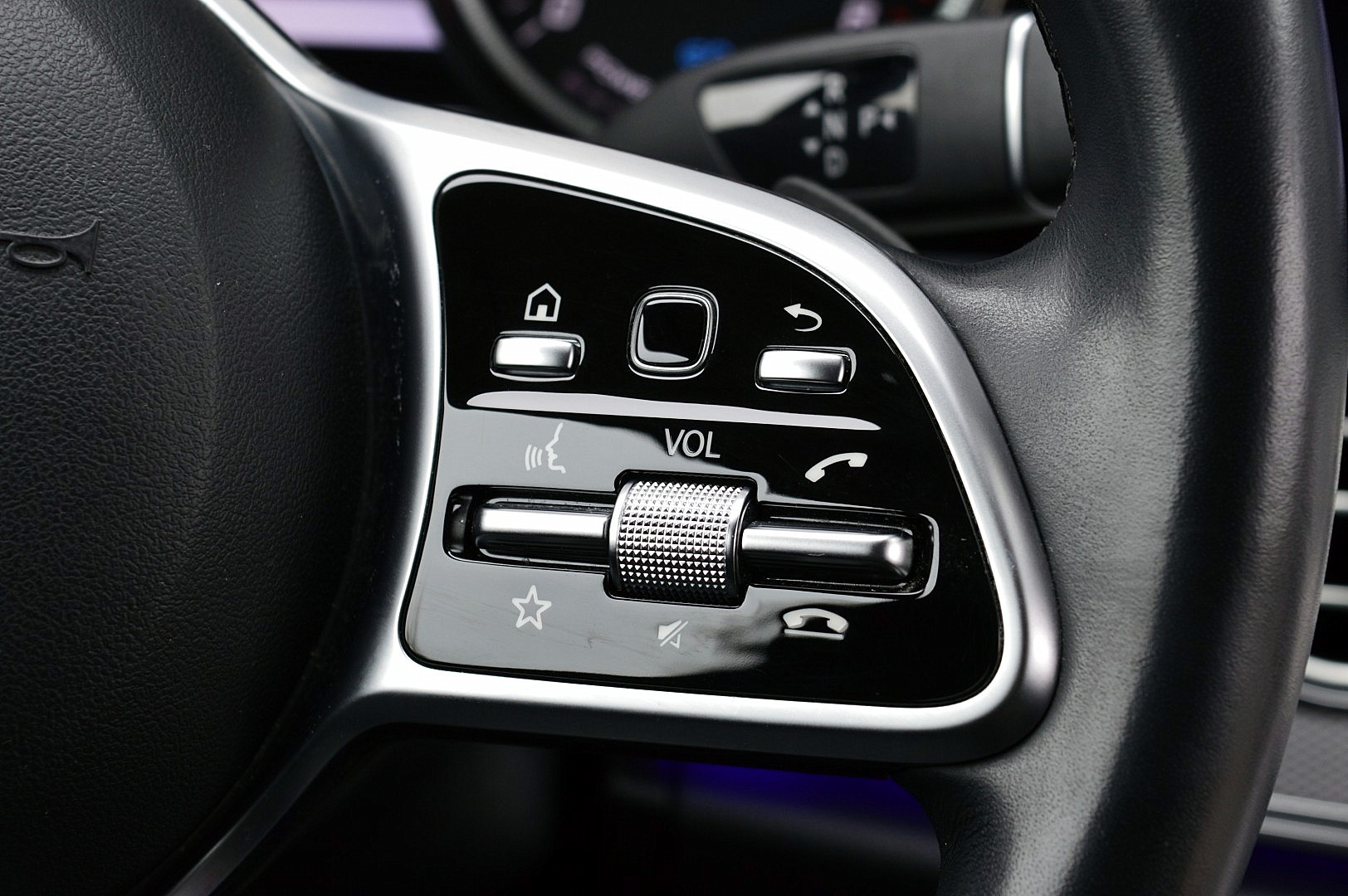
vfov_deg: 16.5
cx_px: 674
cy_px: 448
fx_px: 3087
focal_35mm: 82
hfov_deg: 24.6
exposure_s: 1/60
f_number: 8
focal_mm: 55
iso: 500
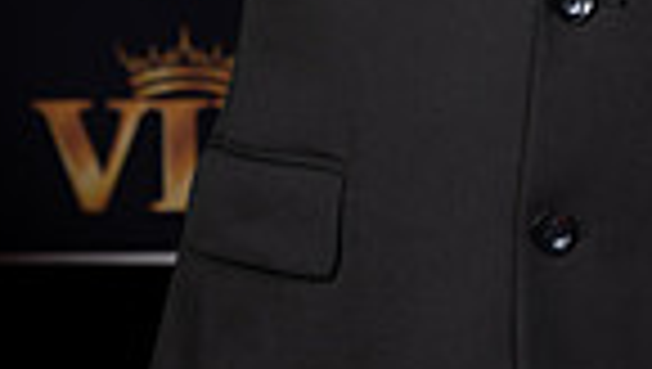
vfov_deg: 4.4
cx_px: 585
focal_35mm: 269
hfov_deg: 8.0
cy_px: -536
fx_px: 4657
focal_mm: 83
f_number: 8
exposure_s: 1/125
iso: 320
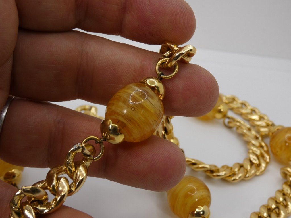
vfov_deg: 26.6
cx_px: 146
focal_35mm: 55
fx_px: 462
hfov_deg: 34.9
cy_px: 109
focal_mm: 9.9
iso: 80
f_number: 4
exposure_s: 1/160
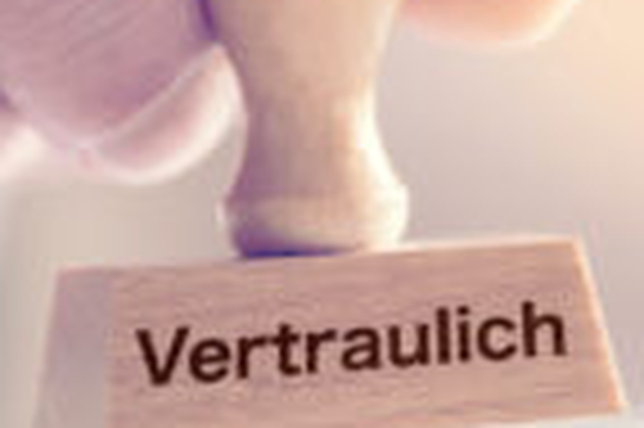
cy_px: 173
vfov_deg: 4.9
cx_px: 320
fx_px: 5003
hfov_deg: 7.4
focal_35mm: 280
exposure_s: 1/125
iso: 1100
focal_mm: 100
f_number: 4
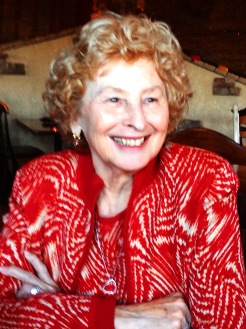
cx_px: 123
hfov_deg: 40.7
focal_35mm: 35
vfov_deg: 52.6
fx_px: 332
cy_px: 164
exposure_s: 1/20
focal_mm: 4.28
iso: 125
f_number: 2.4
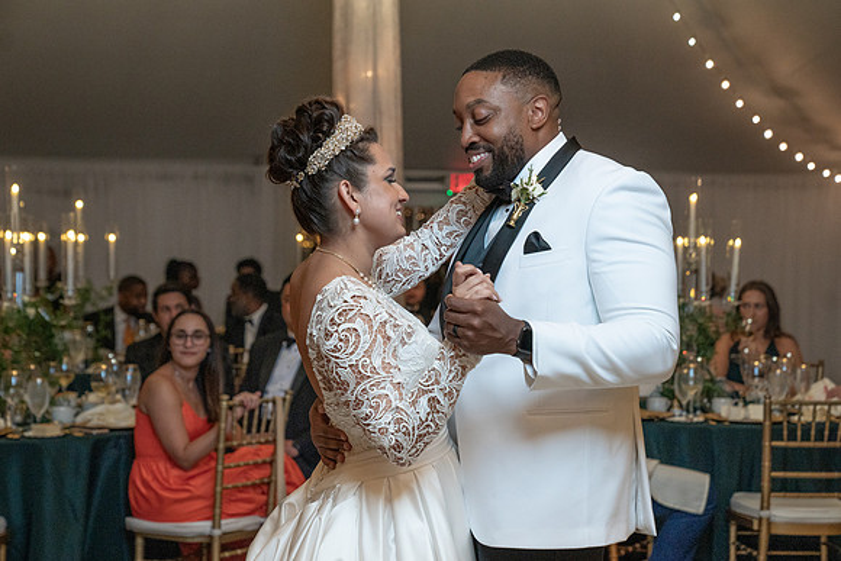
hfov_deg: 28.8
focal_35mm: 70
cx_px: 437
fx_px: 1637
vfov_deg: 19.4
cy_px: 284
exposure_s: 1/200
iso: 2000
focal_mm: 66
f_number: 4
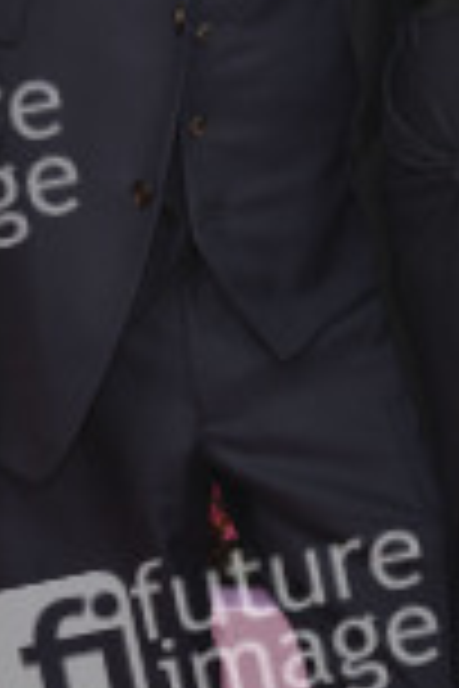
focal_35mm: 261
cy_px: -36
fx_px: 4991
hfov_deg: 5.3
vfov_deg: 7.8
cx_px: 338
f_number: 5.6
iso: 500
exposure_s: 1/250
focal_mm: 100
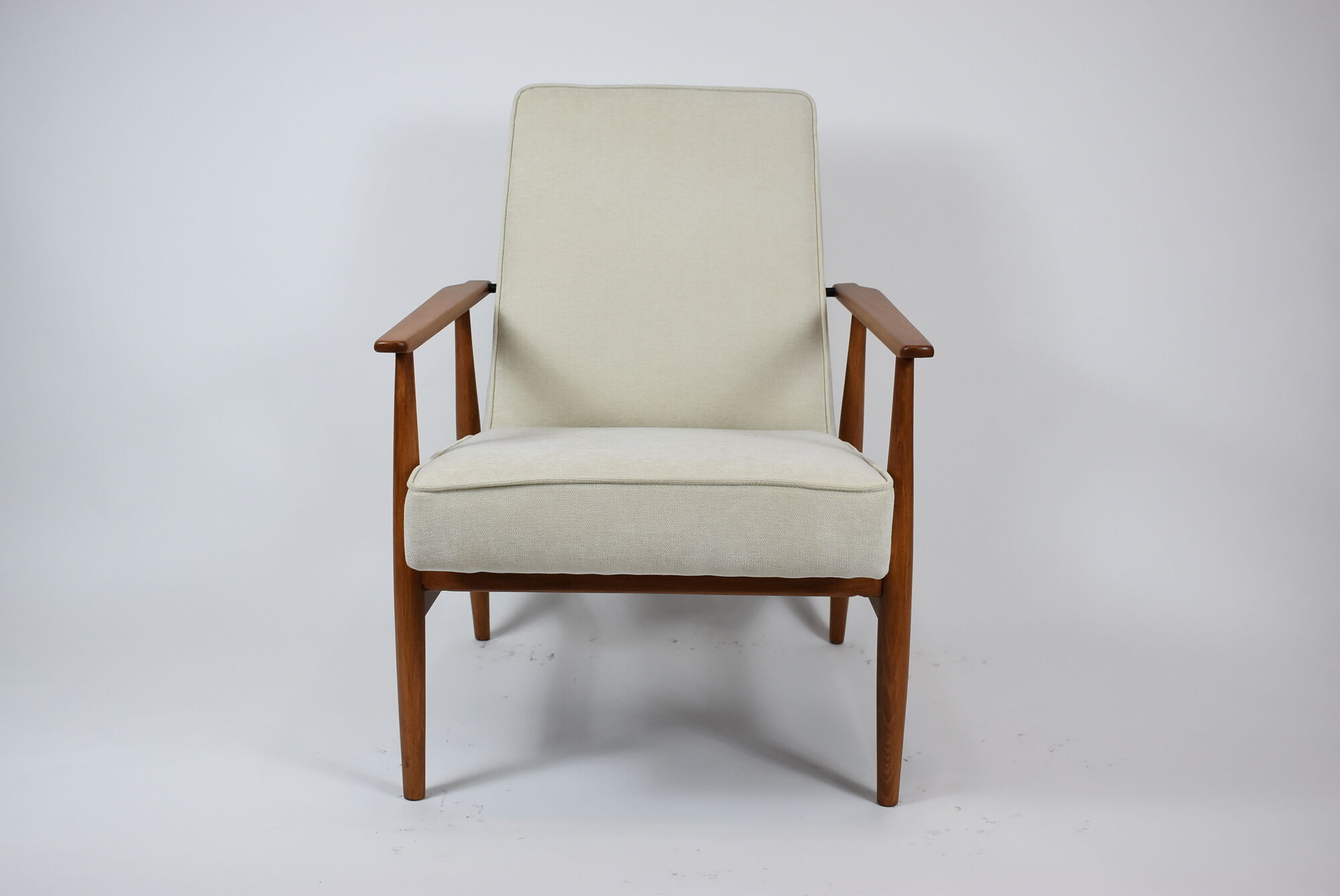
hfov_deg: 46.4
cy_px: 448
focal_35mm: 42
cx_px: 670
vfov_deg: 32.0
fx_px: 1565
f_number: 5.6
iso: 500
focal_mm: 28
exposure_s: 1/125
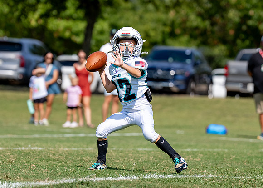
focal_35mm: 293
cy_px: 79
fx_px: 2189
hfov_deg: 6.9
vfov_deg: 4.9
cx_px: 147
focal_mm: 148
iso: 200
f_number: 2.8
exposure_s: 1/4000
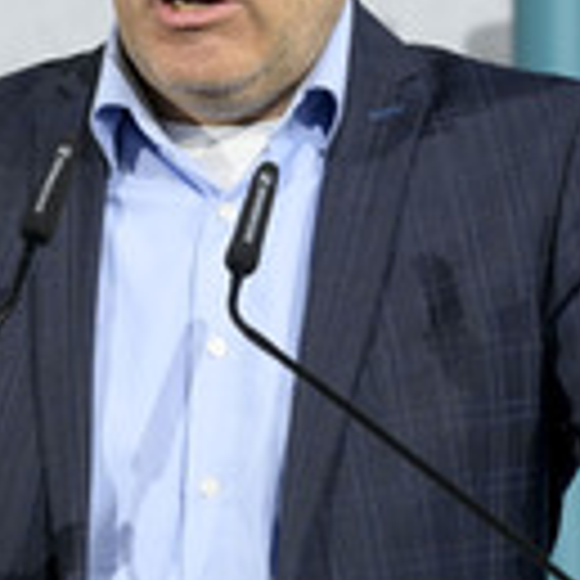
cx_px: 142
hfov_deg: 2.4
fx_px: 14085
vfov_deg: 2.4
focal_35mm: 743
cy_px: 243
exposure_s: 1/500
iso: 4000
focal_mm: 250
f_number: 5.6
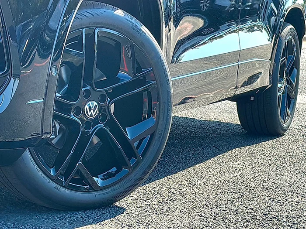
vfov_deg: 17.6
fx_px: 743
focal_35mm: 84
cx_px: 153
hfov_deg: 23.3
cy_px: 114
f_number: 1.78
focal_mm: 6.86
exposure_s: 1/2079
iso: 100
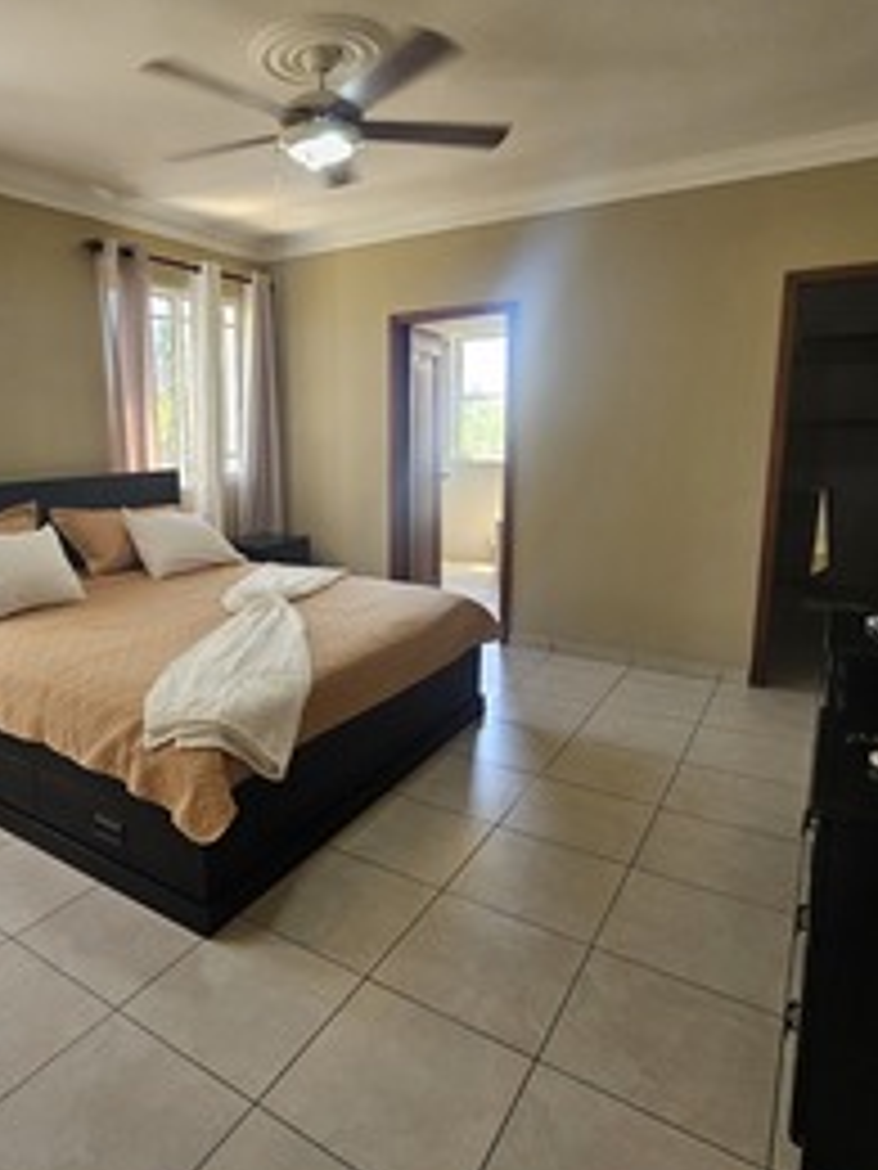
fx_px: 676
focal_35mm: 20
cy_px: 554
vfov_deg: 81.7
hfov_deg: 64.4
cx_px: 297
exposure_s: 1/100
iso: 200
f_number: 2.2
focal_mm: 2.2
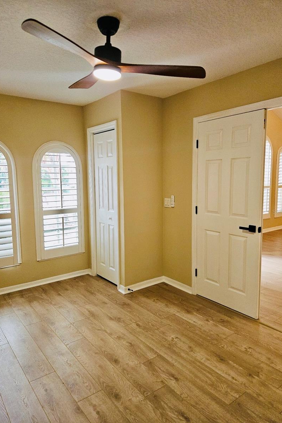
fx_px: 282
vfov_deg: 73.8
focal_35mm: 24
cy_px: 212
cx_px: 138
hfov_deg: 53.1
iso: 155
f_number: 1.8
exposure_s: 1/60.2
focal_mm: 5.4
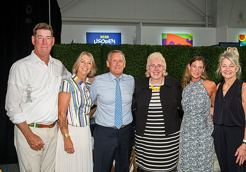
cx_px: 148
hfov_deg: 46.5
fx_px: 284
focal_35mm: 41
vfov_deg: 33.6
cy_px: 82
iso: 4000
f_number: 5.6
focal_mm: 29
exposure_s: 1/400
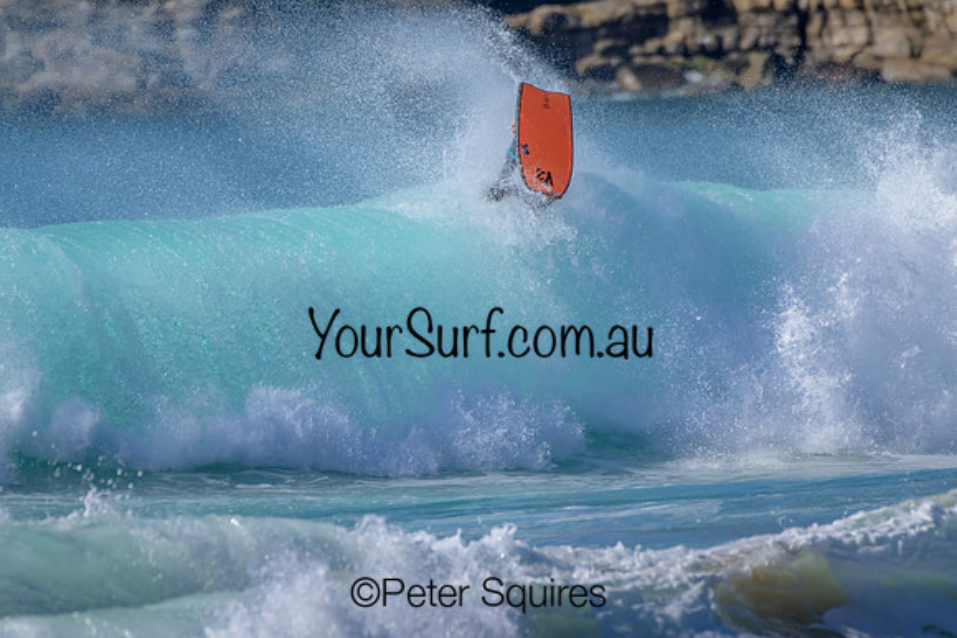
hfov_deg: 2.1
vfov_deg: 1.4
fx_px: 26588
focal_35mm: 1000
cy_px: 319
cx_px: 478
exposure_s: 1/2000
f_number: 11
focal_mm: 1000
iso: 800
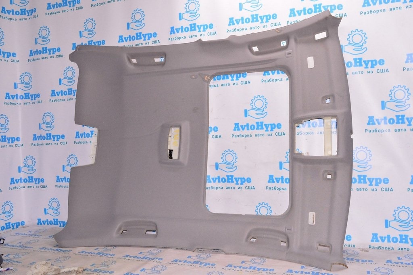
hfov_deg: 55.1
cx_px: 206
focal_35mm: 34
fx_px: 395
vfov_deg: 38.3
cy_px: 138
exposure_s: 1/200
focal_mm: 23
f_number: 8
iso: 1600
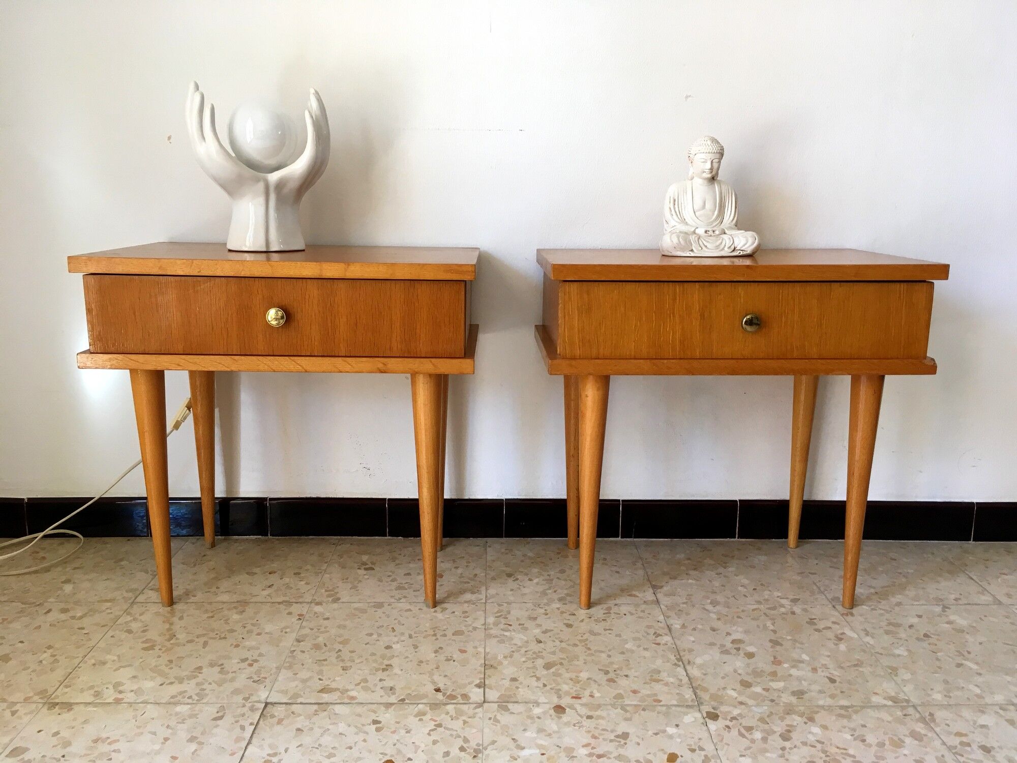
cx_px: 508
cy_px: 382
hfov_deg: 61.7
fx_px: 852
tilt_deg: -11.8
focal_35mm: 29
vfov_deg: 48.2
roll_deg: -0.1
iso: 32
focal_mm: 4.15
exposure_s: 1/33
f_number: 2.2
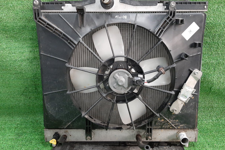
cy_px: 75
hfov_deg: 58.7
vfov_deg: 41.1
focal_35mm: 32
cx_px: 116
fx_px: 200
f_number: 1.7
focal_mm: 3.93
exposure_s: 1/50
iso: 236
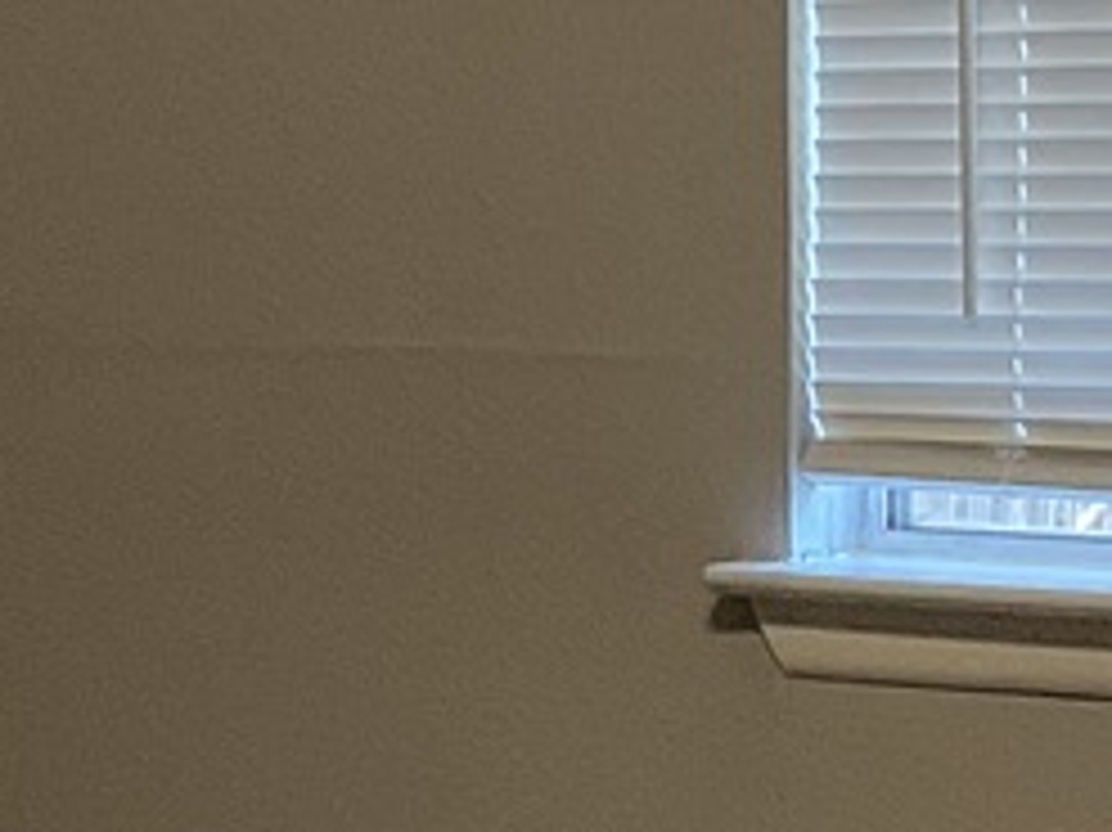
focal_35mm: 169
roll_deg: -0.9
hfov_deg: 11.7
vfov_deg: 8.7
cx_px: 797
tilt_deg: -9.5
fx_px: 5426
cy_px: 881
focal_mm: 3
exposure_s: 1/60
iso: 64
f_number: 1.8
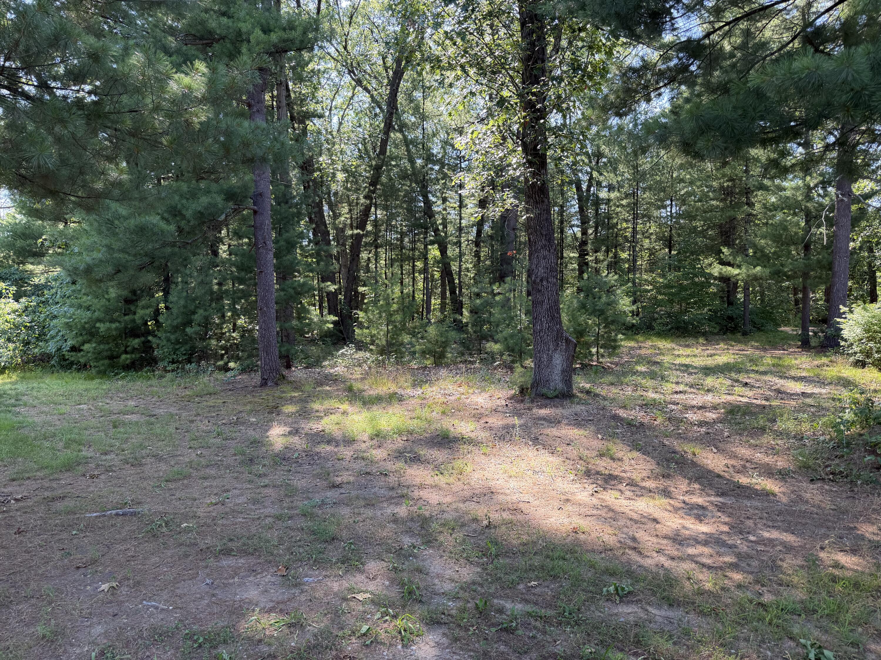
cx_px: 440
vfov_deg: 56.8
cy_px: 330
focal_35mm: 24
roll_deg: +0.1
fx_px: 611
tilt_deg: +0.3
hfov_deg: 71.6
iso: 80
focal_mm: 6.76
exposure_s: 1/234
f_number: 1.78
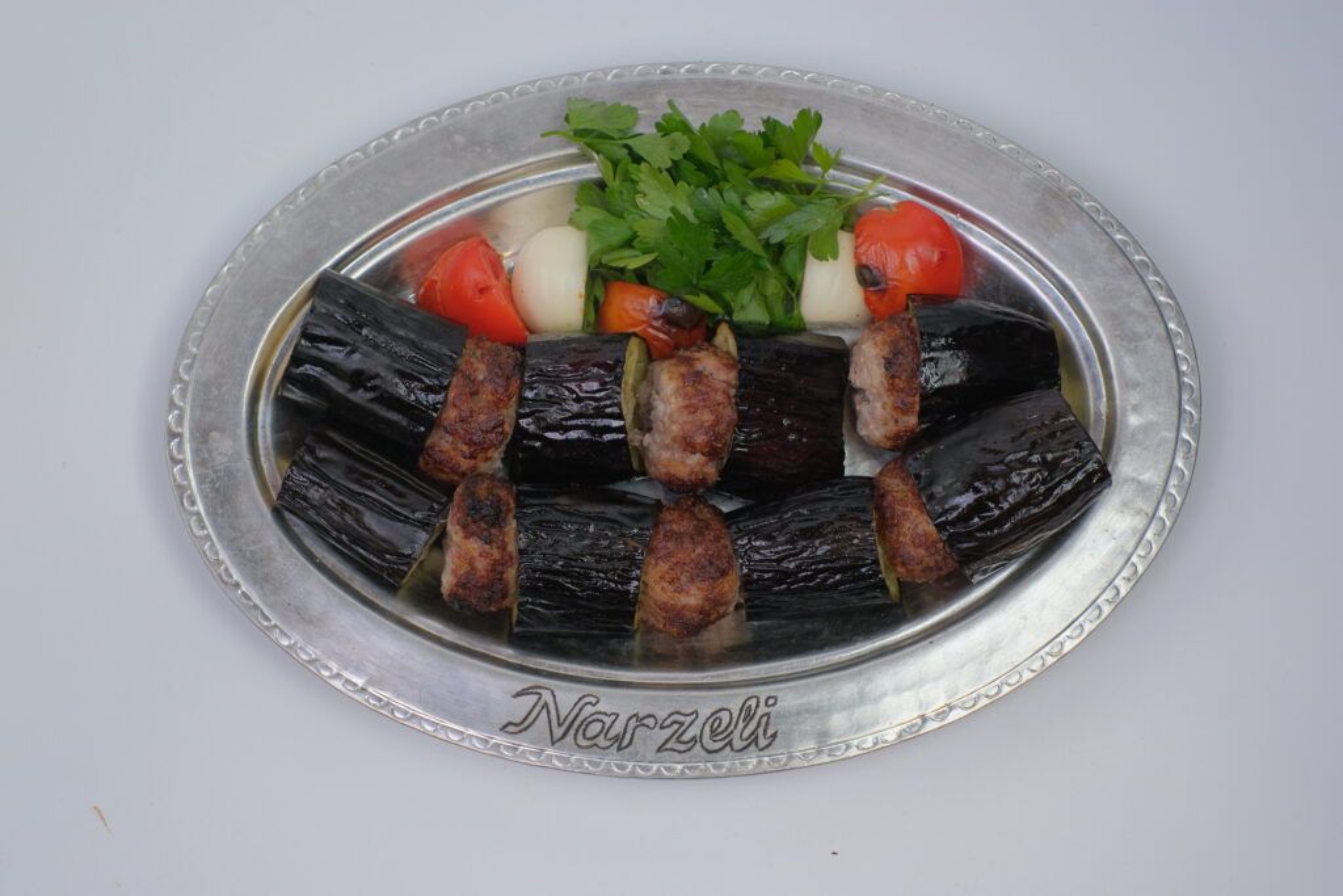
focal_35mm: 53
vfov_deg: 25.5
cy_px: 448
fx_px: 1977
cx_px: 672
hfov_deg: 37.5
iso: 1250
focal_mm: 35
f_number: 5.6
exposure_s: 1/125
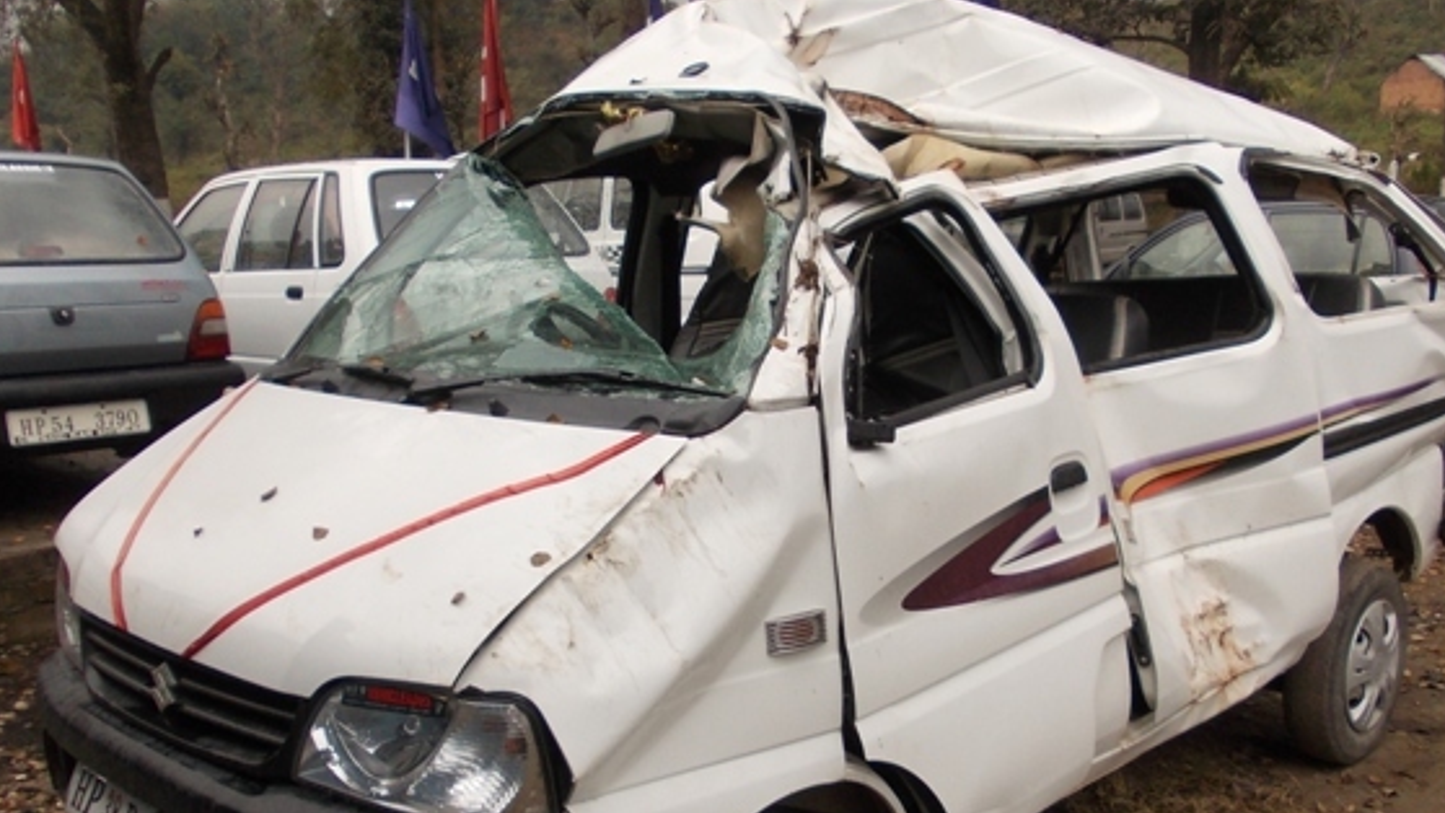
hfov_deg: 56.6
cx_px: 774
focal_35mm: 35
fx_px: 1341
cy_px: 528
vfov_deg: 33.5
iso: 80
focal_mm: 4
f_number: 2.7
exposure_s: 1/200
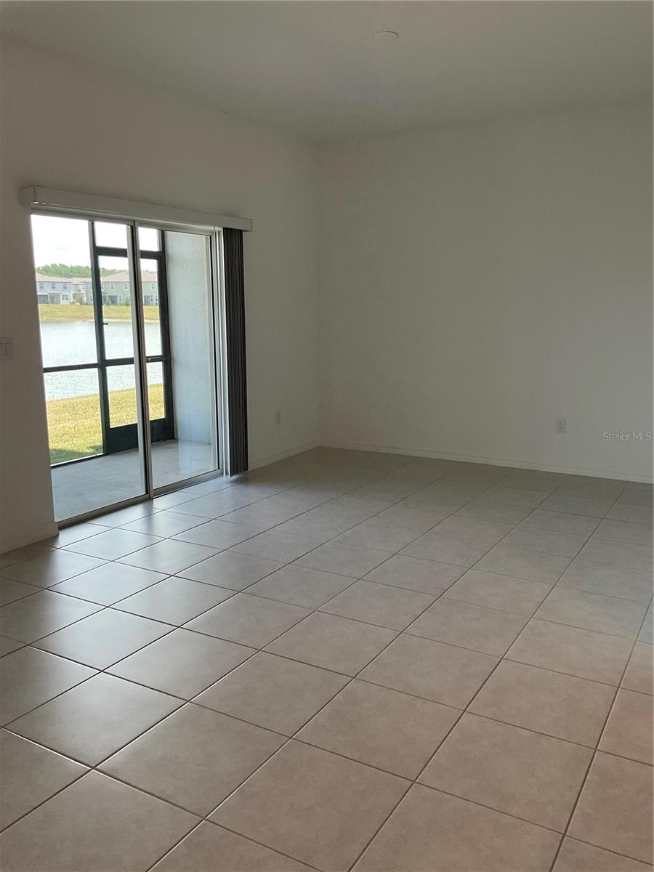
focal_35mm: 29
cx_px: 327
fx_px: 731
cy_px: 436
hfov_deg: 48.2
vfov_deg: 61.7
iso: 32
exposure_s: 1/120
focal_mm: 3
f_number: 1.8
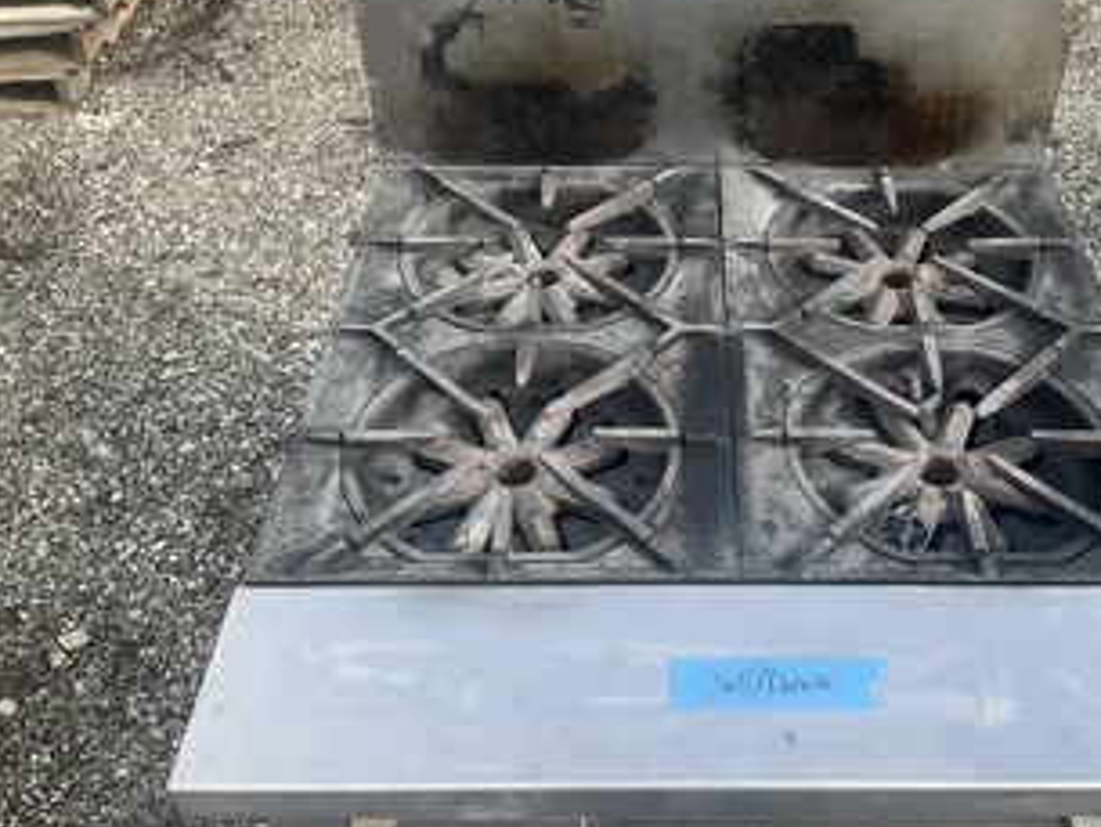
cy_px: 343
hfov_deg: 48.5
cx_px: 686
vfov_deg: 37.6
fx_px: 1209
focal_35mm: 38
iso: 25
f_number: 1.8
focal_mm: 3
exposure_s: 1/666
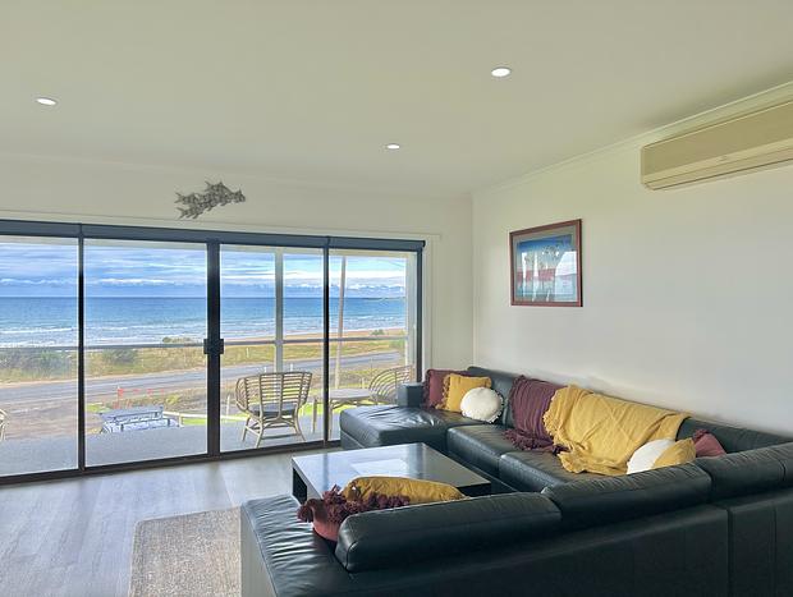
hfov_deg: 71.5
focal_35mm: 24
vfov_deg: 56.9
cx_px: 396
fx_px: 551
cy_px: 298
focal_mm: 6.86
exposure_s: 1/421
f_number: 1.78
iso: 80
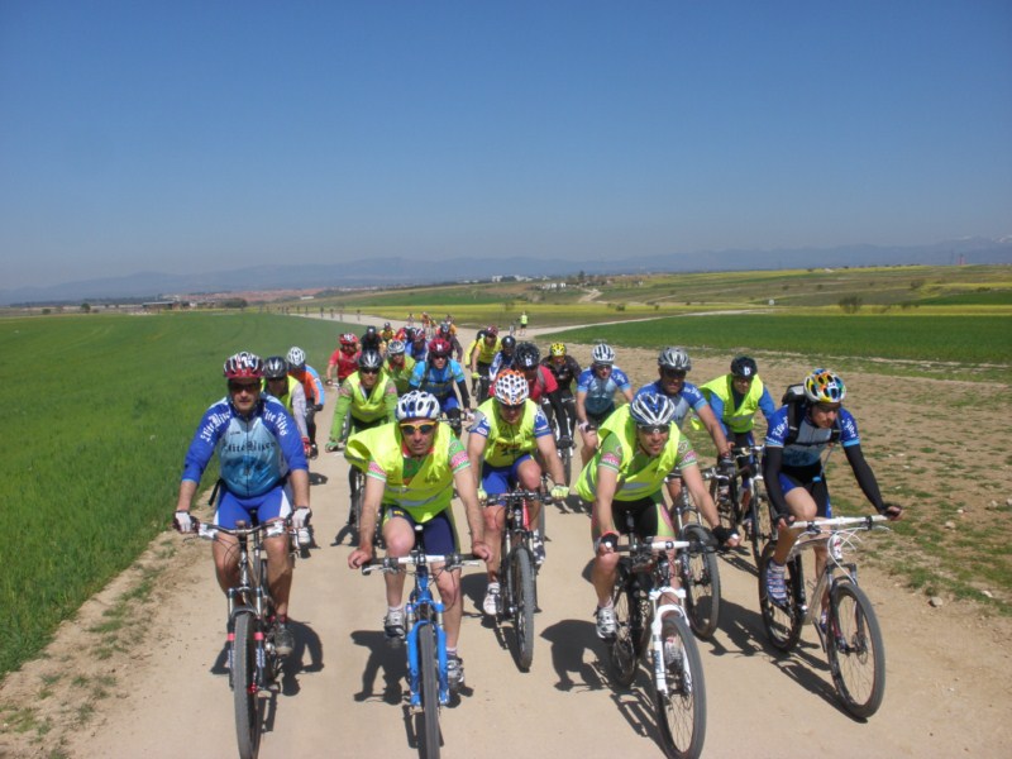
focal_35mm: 36
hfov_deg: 51.4
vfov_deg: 39.7
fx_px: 1052
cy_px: 380
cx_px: 506
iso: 64
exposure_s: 1/500
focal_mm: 6.3
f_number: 5.6
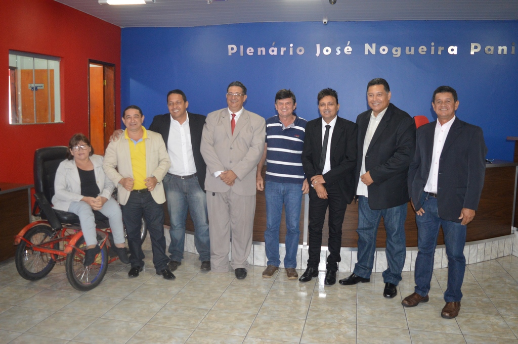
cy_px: 172
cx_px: 259
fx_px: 474
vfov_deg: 39.9
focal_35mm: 33
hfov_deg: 57.3
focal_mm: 22
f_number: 3.8
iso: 1600
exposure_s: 1/60
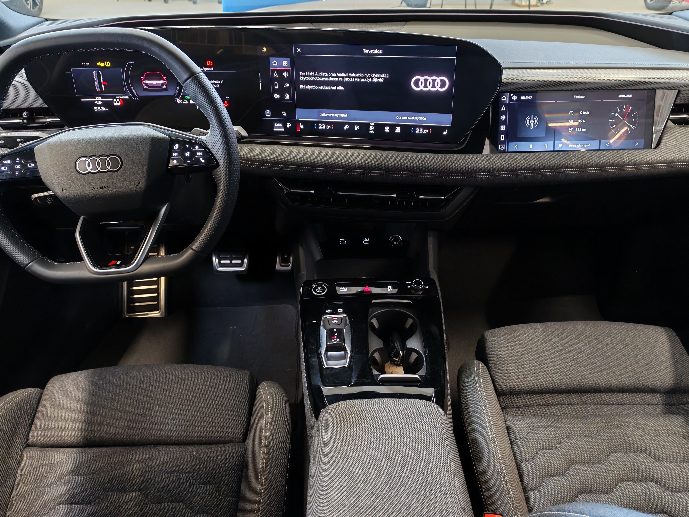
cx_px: 344
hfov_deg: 58.4
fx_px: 617
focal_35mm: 31
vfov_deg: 45.4
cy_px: 258
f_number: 1.9
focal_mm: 6.12
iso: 709
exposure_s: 1/50
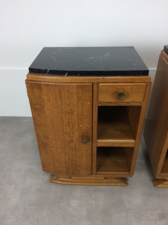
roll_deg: -0.6
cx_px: 84
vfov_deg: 61.7
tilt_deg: -36.0
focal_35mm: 29
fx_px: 188
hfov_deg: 48.2
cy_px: 112
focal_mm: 4.15
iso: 50
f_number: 2.2
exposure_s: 1/33
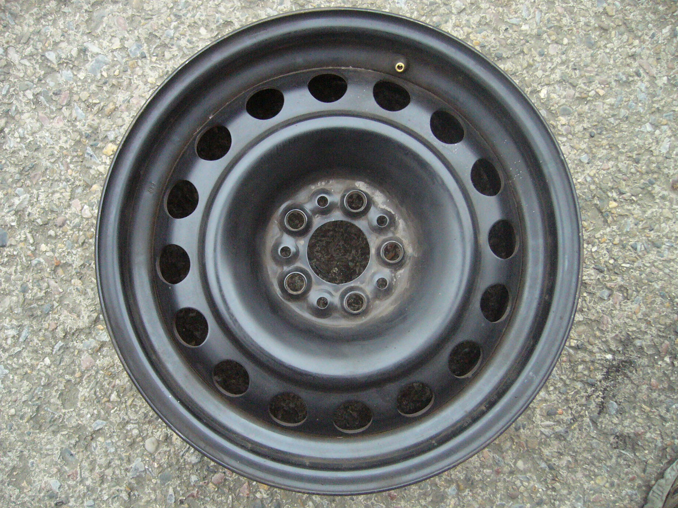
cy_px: 254
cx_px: 339
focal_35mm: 35
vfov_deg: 40.7
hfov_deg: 52.6
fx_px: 686
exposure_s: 1/400
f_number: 2.8
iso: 400
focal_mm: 5.8
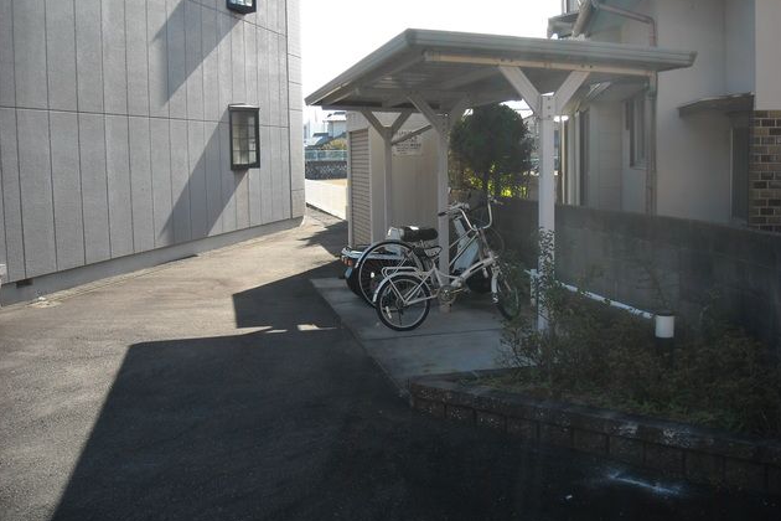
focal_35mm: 37
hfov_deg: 51.9
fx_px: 803
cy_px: 229
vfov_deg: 35.9
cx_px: 392
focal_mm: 5.7
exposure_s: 1/353
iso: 64
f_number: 2.8
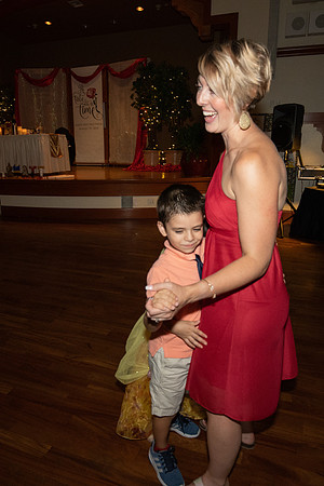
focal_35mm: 25
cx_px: 150
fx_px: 335
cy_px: 237
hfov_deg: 51.6
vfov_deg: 72.0
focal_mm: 16
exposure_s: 1/80
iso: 6400
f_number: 7.1
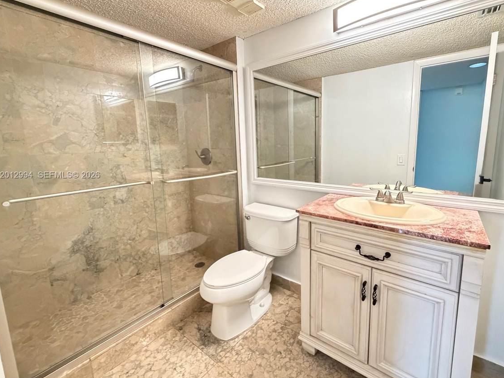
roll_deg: +1.1
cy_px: 176
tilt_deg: -8.2
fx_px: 233
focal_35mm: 16
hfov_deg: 94.2
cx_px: 276
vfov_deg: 78.0
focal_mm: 2.22
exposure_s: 1/60
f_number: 2.2
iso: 800
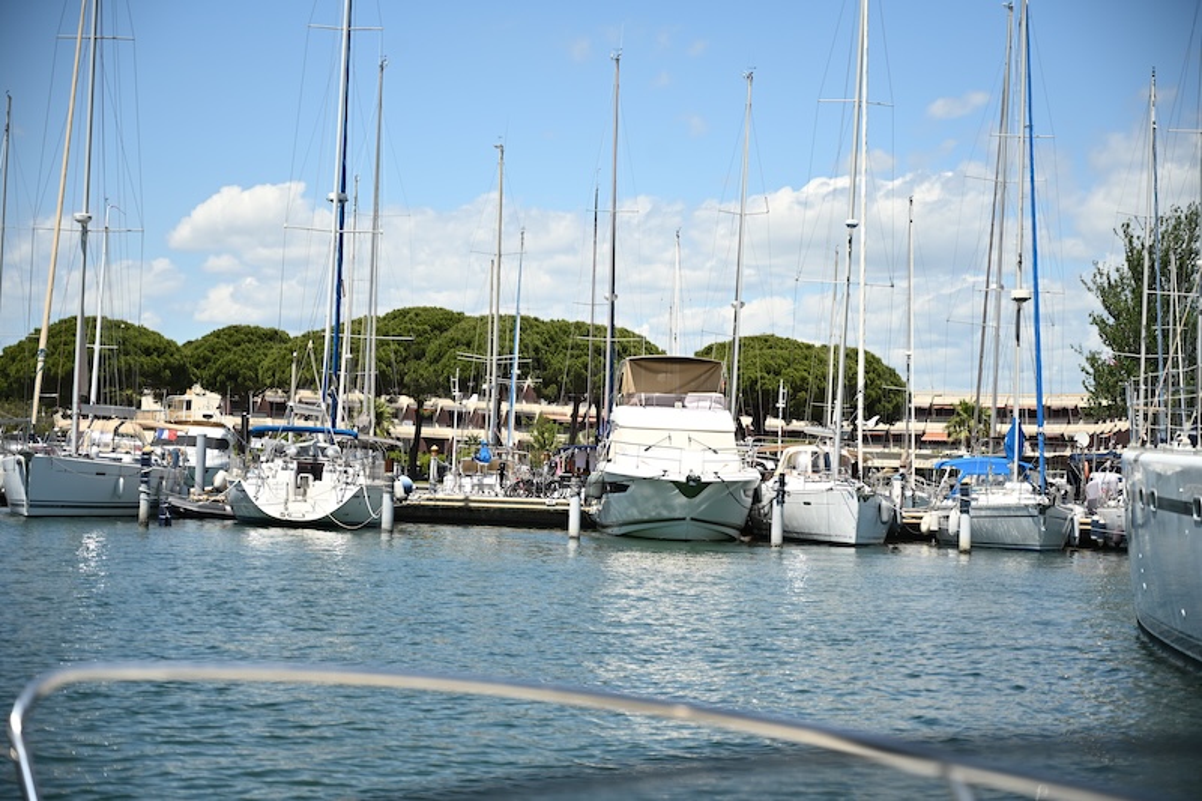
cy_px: 400
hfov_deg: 28.8
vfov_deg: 19.4
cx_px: 601
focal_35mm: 70
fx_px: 2337
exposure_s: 1/1000
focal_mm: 70
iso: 100
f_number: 4
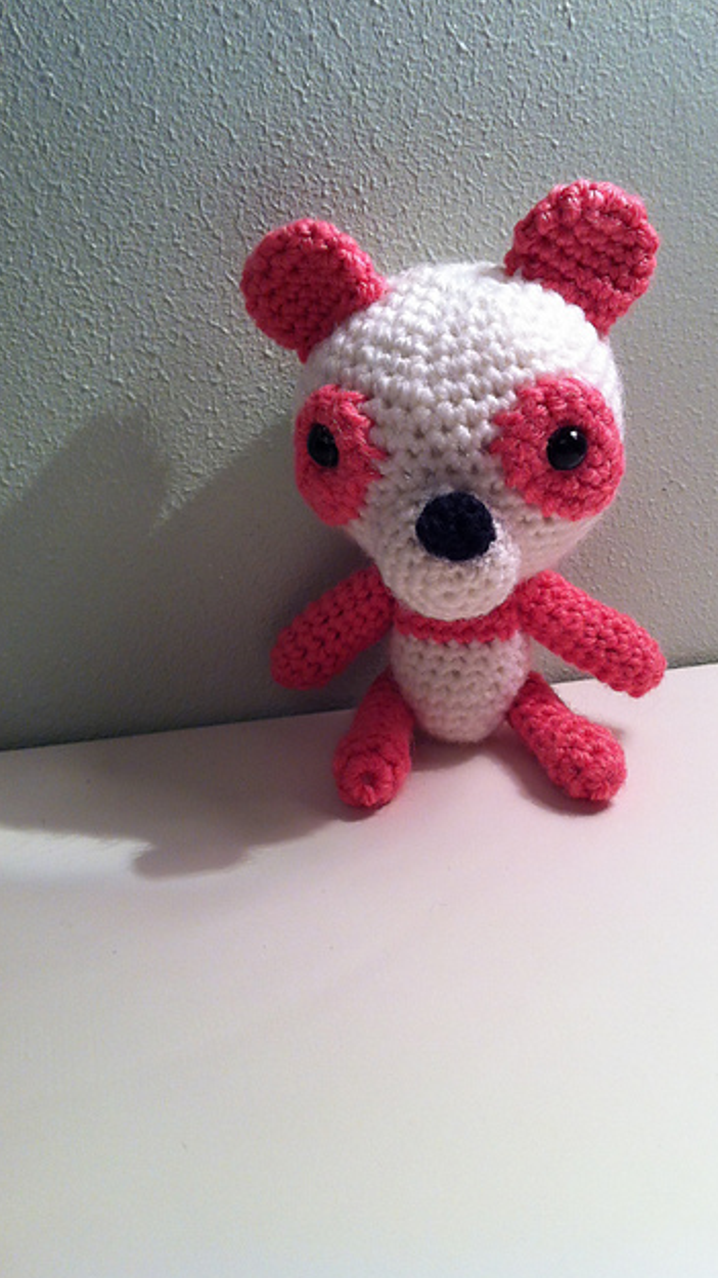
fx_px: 1322
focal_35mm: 39
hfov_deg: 30.3
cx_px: 446
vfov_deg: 51.6
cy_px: 632
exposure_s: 1/20
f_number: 2.8
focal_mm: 3.85
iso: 80
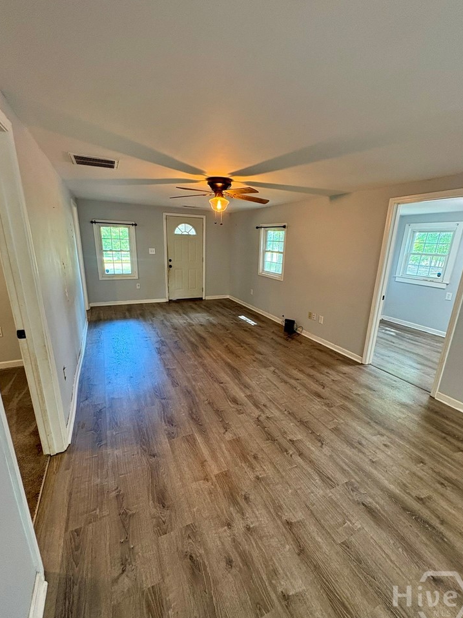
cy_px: 317
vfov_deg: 98.2
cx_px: 234
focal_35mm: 15
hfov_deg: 81.7
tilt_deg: -14.4
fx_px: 268
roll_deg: -2.4
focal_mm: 2.22
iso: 320
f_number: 2.2
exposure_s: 1/60
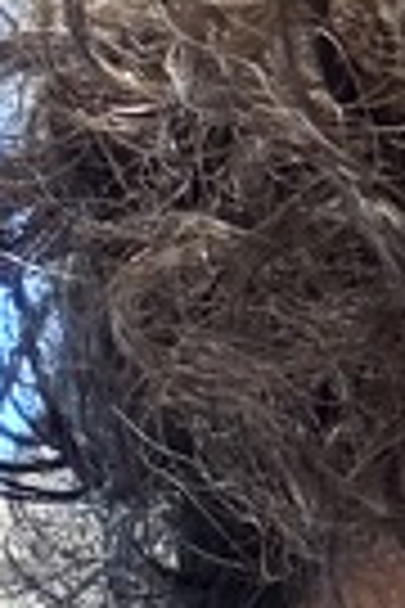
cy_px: 1306
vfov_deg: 8.2
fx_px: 3982
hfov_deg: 5.6
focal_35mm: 236
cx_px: 945
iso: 250
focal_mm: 2.69
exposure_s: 1/60
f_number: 1.9
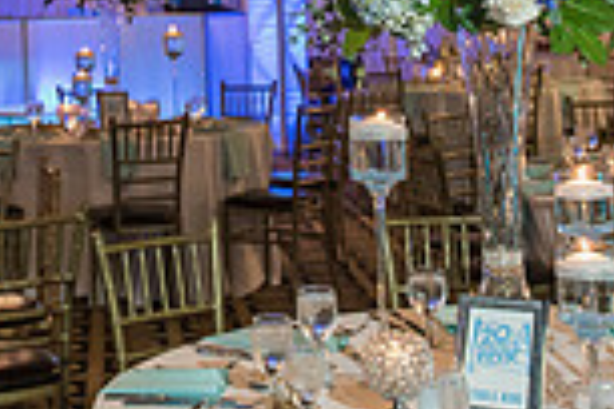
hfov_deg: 22.2
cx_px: 173
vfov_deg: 14.5
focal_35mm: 91
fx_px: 1552
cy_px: -86
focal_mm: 24
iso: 2500
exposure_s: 1/100
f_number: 3.2
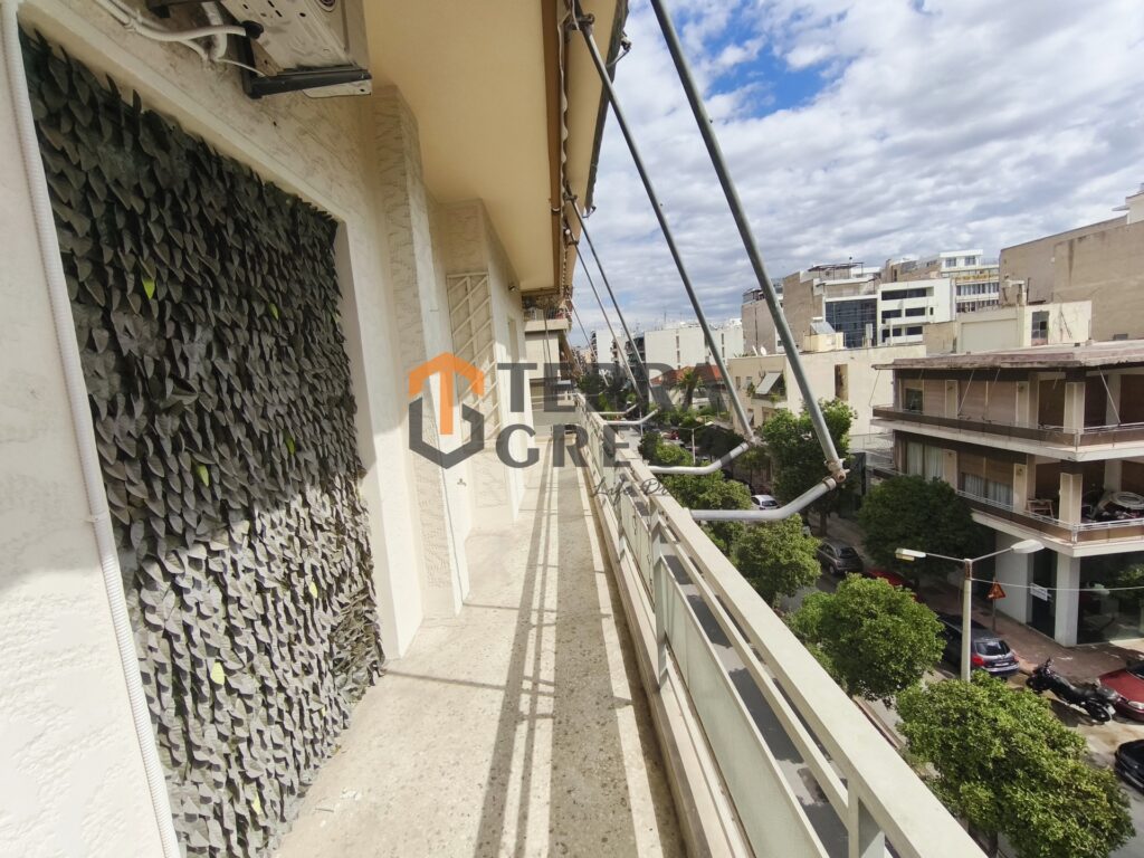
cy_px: 429
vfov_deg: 81.7
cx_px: 572
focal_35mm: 15
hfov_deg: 98.2
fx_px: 496
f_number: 2.2
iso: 50
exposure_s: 1/2506
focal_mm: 1.91
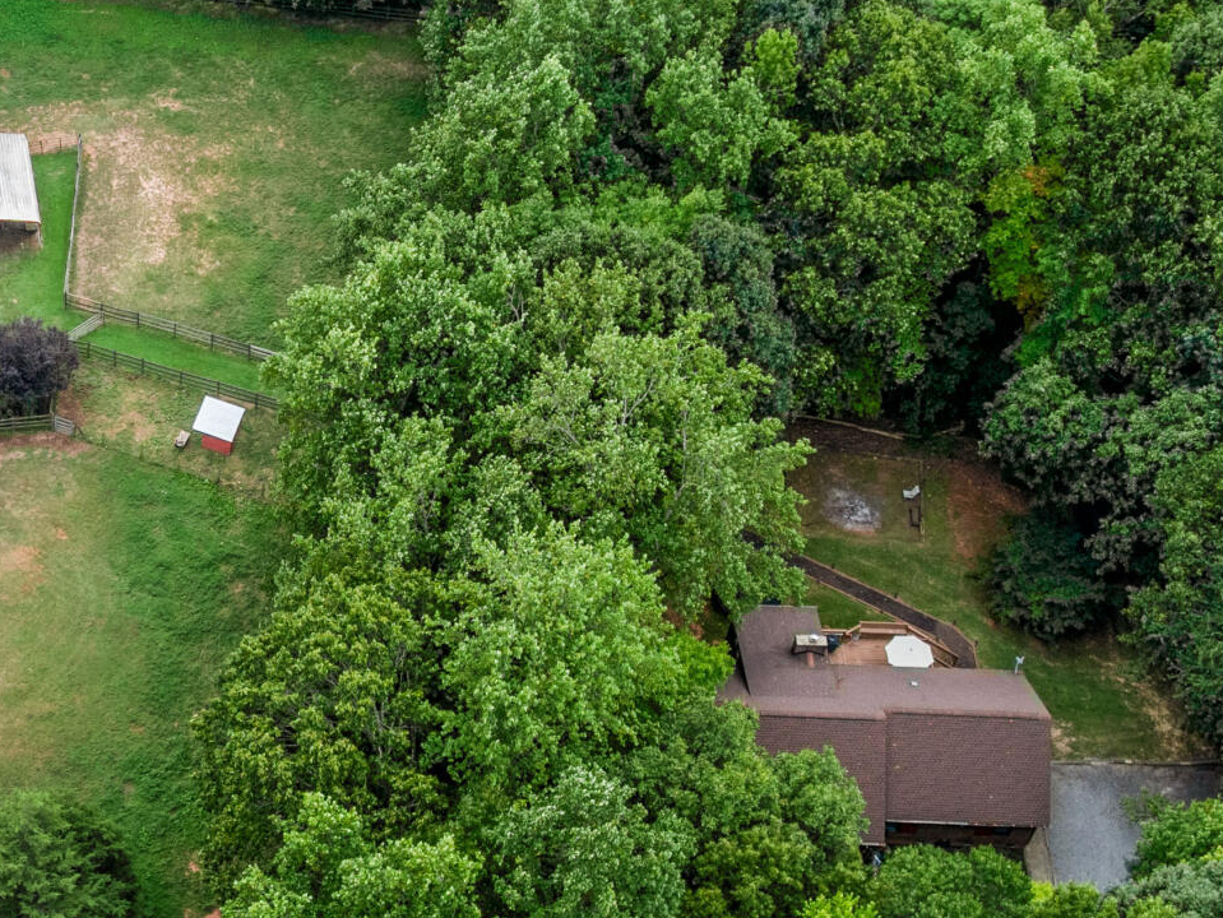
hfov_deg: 25.1
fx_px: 2651
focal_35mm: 75
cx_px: 102
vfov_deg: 19.5
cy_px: 658
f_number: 2.8
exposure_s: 1/800
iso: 100
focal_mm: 12.29
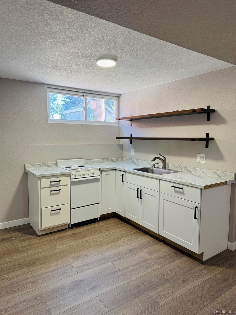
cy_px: 158
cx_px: 118
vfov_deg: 71.6
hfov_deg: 56.8
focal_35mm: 24
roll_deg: +0.5
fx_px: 218
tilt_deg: -6.1
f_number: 1.78
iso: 125
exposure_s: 1/120
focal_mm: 6.76
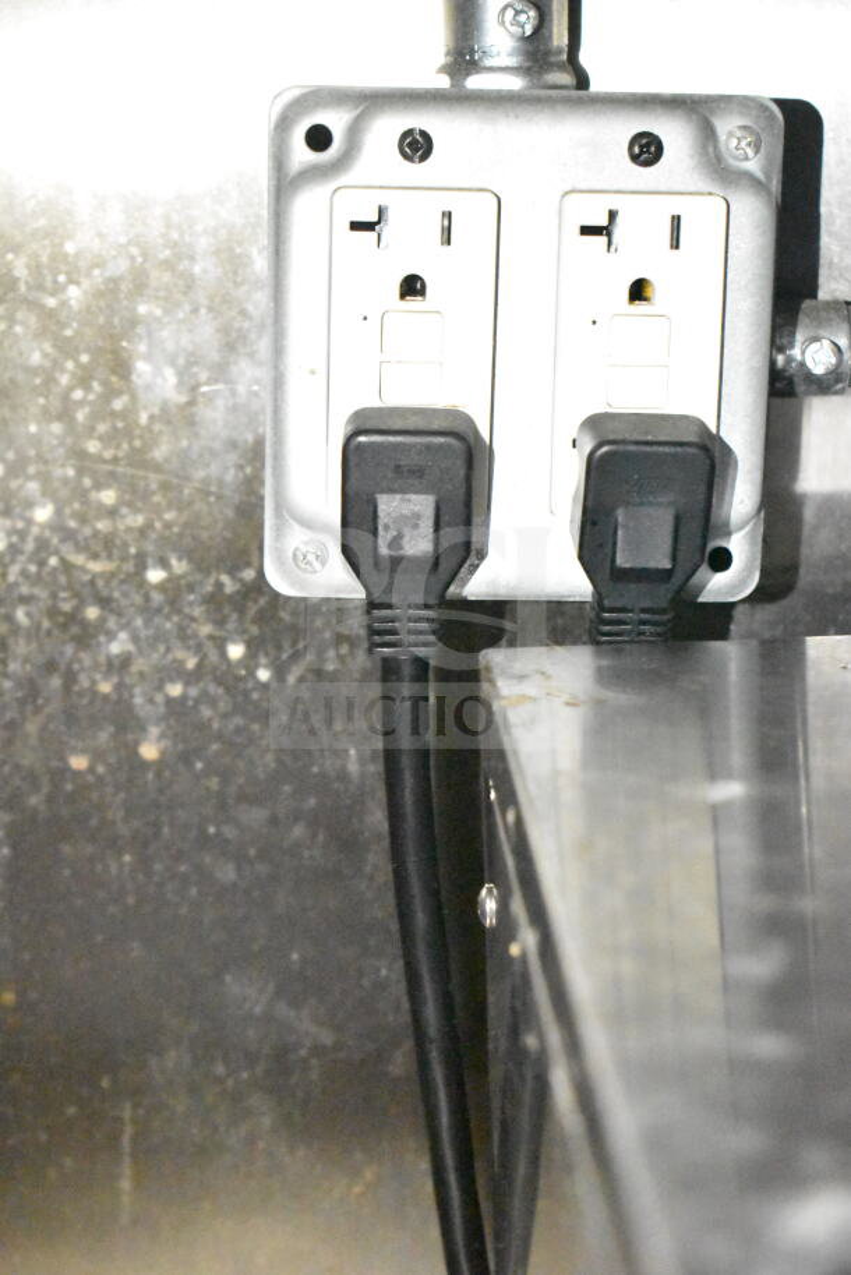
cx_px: 426
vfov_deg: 29.2
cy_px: 638
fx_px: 2445
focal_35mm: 69
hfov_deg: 19.7
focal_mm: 46
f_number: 5.3
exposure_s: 1/50
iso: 25600
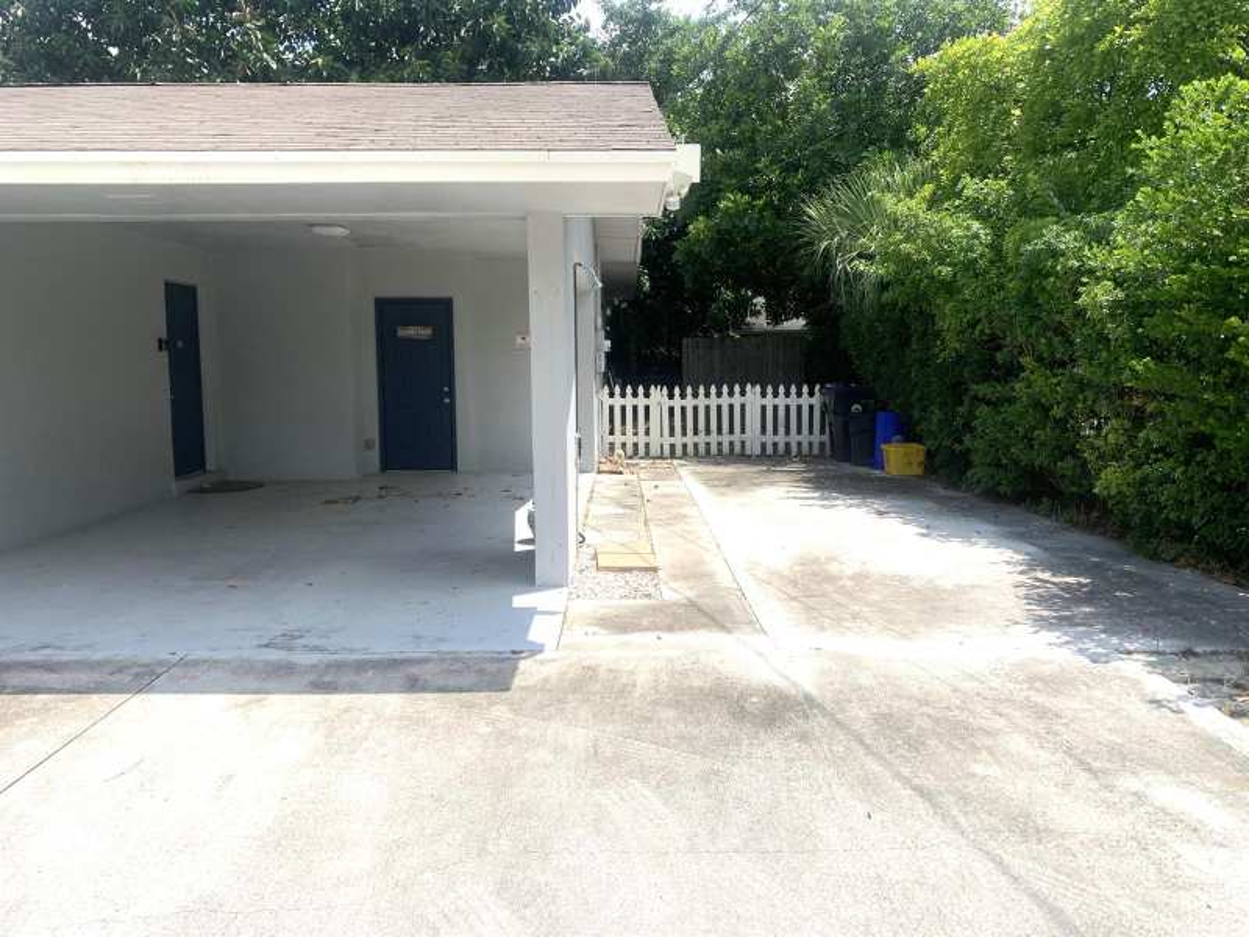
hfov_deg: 67.3
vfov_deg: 53.1
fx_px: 938
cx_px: 624
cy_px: 468
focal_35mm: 26
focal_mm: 4.25
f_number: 1.8
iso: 25
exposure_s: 1/2257
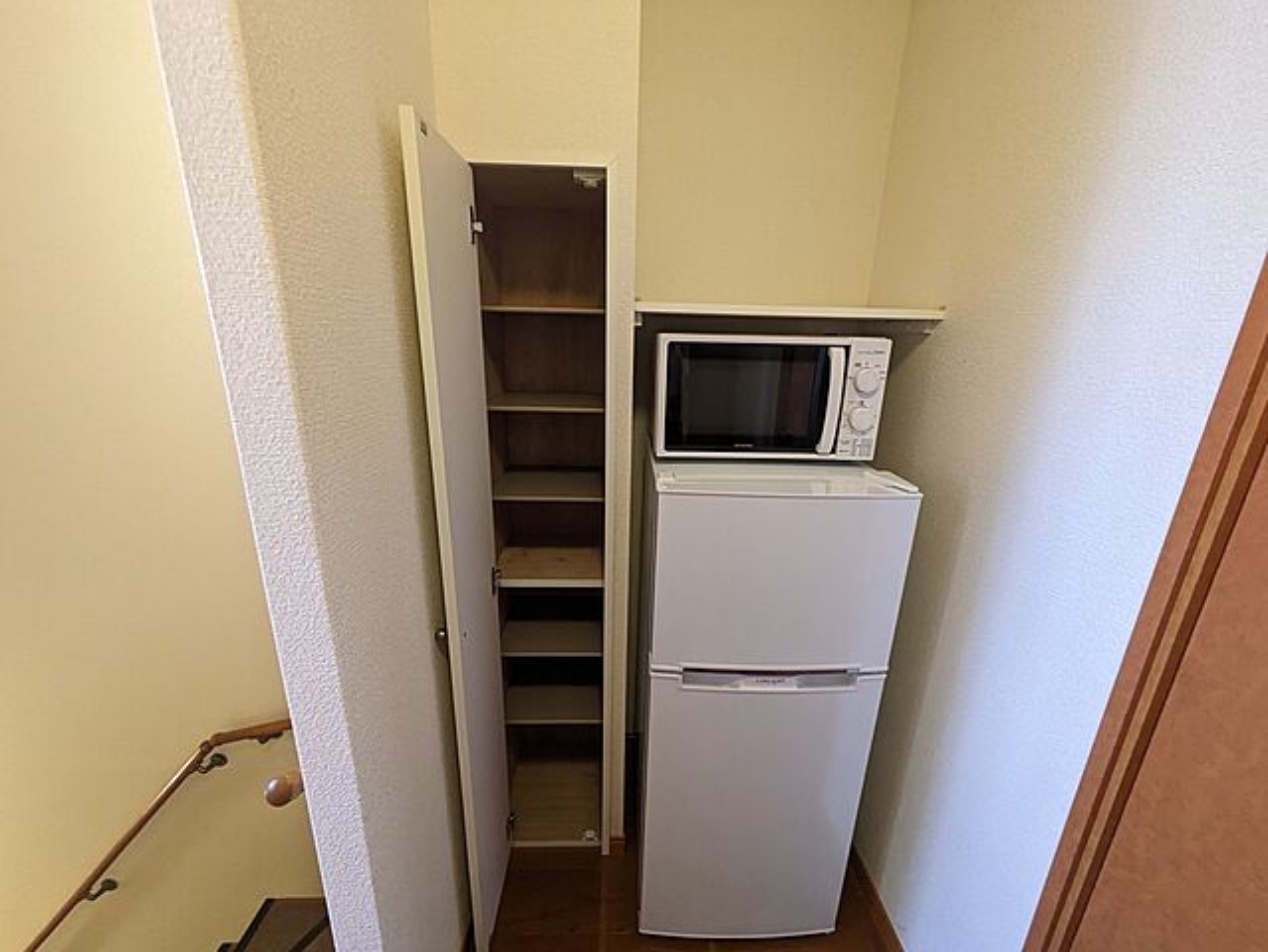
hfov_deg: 102.0
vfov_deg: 85.7
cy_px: 476
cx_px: 634
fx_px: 513
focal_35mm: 14
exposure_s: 1/40
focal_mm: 1.83
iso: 610
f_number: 2.2
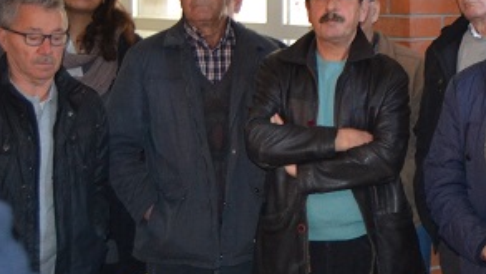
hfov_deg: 19.5
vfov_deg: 11.6
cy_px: -36
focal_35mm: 103
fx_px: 1328
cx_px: 594
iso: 1000
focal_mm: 24
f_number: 3.8
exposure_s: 1/60
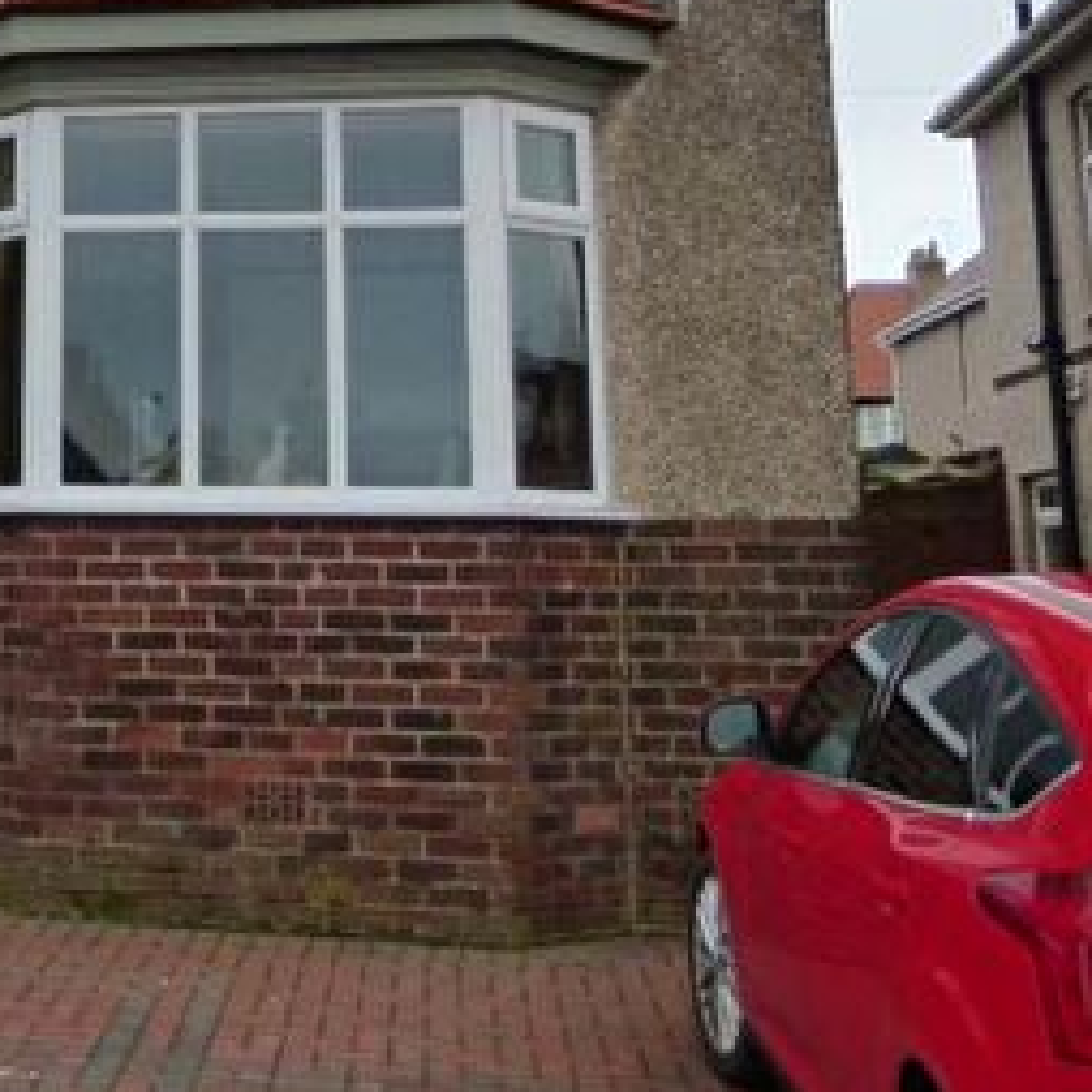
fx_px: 2177
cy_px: 32
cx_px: -47
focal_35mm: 61
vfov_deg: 26.8
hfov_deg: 26.4
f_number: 3.3
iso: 200
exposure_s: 1/320
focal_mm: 4.3
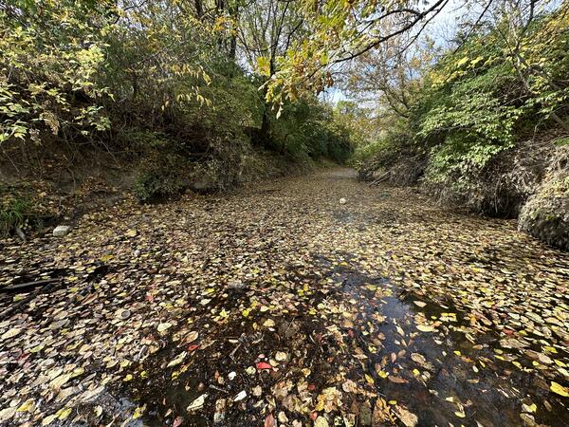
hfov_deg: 102.1
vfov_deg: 85.7
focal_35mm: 14
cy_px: 214
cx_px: 284
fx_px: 230
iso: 40
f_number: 2.2
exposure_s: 1/349
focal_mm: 2.22
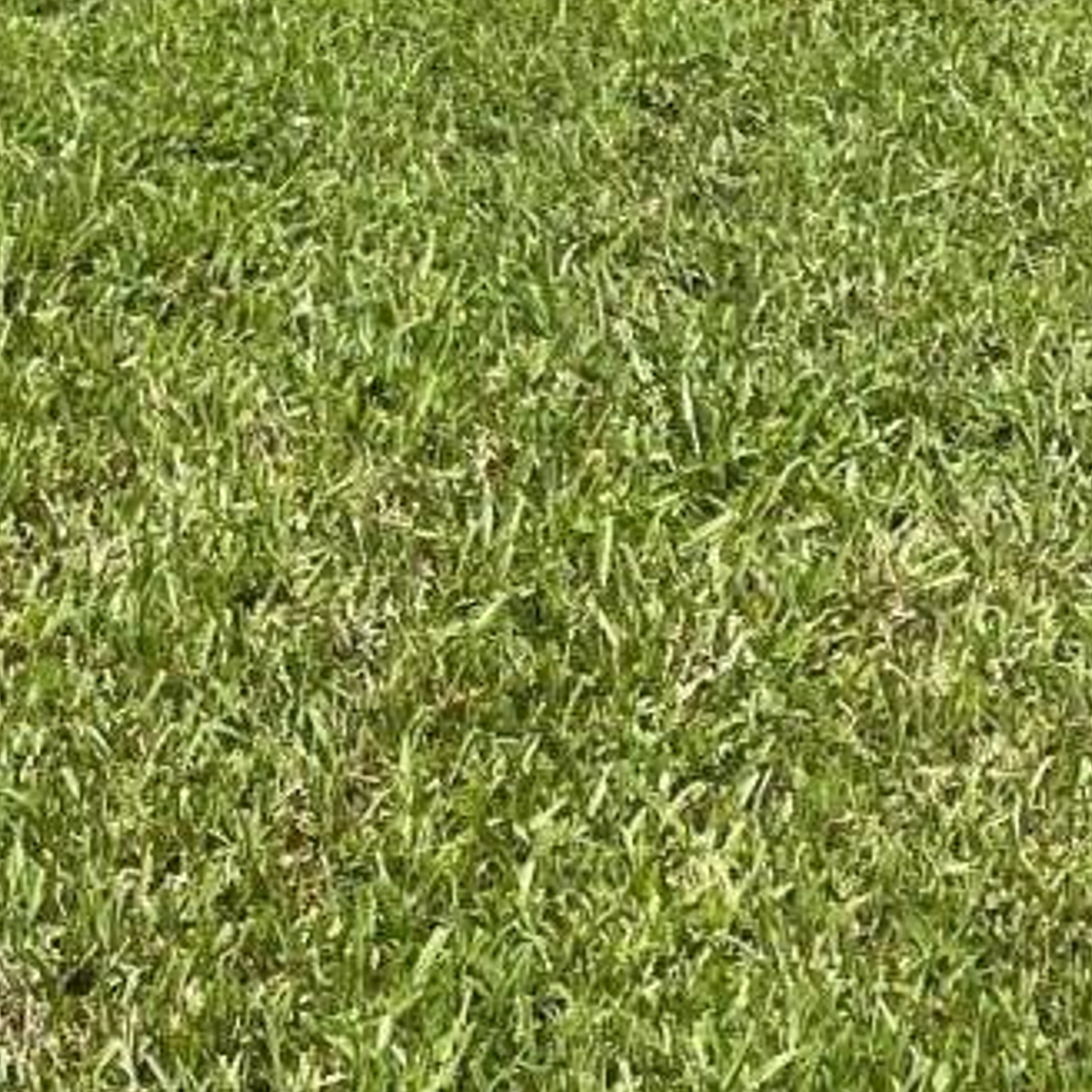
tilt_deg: -1.1
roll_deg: -0.7
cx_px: -180
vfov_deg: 11.1
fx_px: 4997
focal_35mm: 140
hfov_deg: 12.2
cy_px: -1215
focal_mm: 4.25
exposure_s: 1/3610
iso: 32
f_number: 1.8
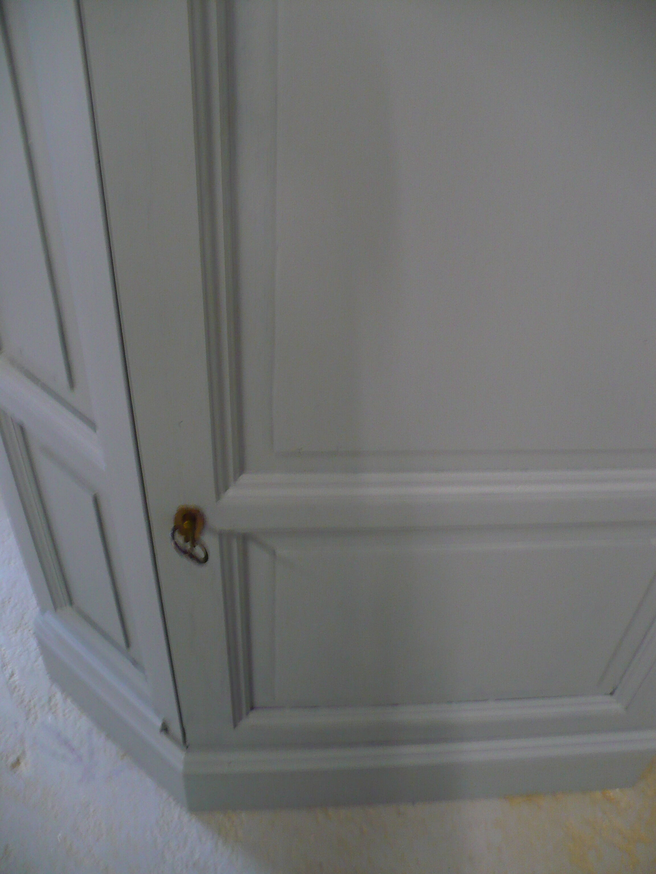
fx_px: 935
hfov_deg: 38.7
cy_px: 437
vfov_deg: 50.1
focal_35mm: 37
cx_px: 328
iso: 200
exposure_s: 1/8
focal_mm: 6.1
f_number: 2.8
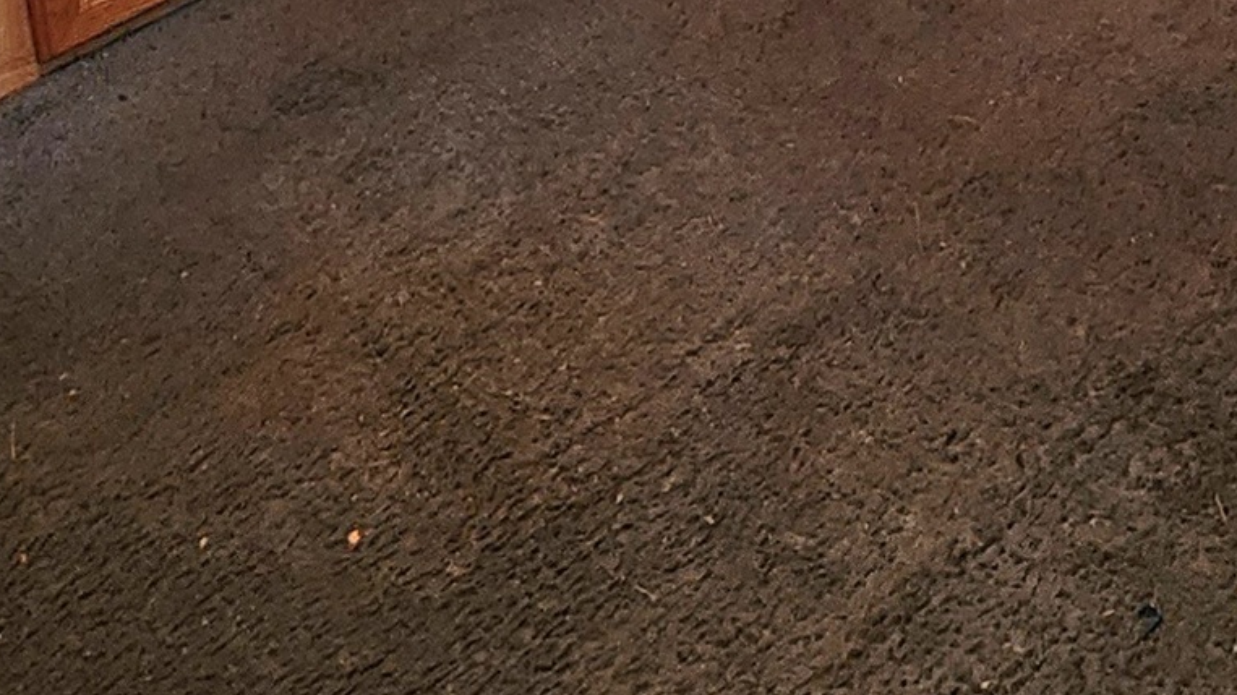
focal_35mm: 57
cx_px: 861
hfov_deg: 36.1
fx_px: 1869
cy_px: -703
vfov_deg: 16.2
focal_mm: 2.2
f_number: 2.2
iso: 500
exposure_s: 1/30
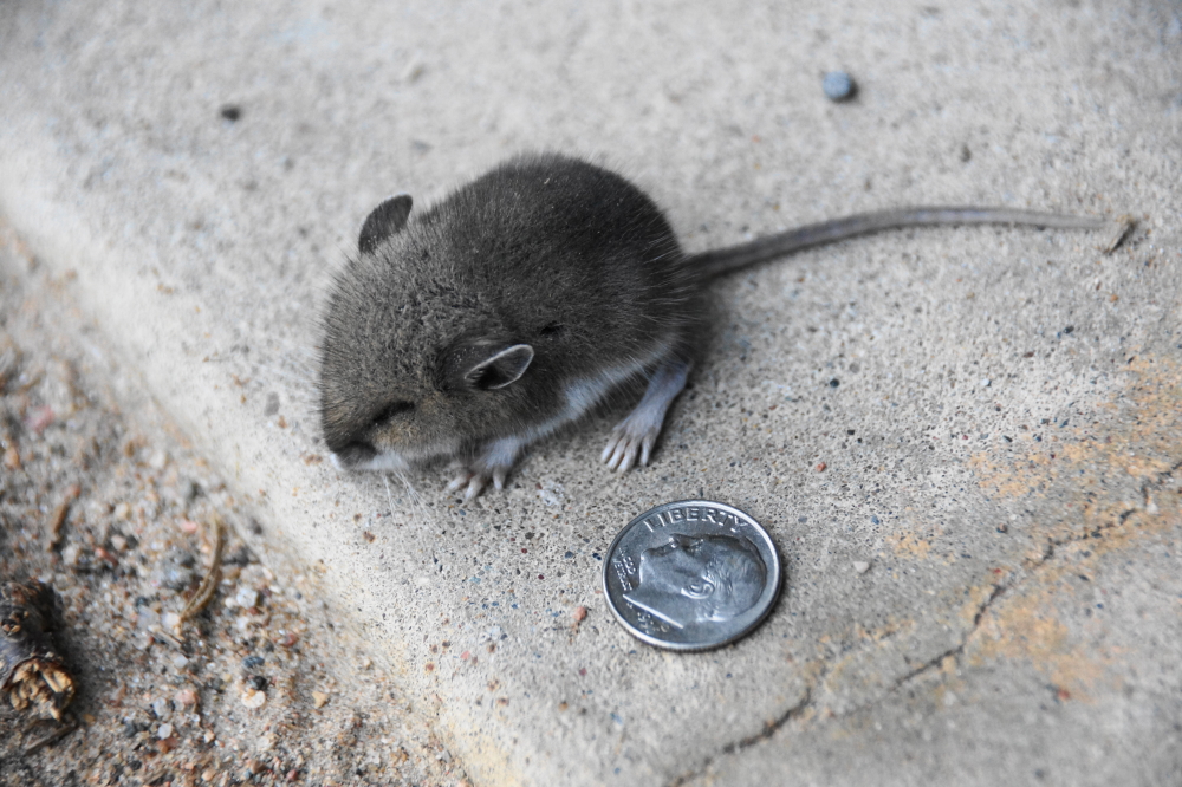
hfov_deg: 18.2
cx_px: 591
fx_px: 3692
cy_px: 394
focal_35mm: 112
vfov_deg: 12.2
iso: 800
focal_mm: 75
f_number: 5.6
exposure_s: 1/125
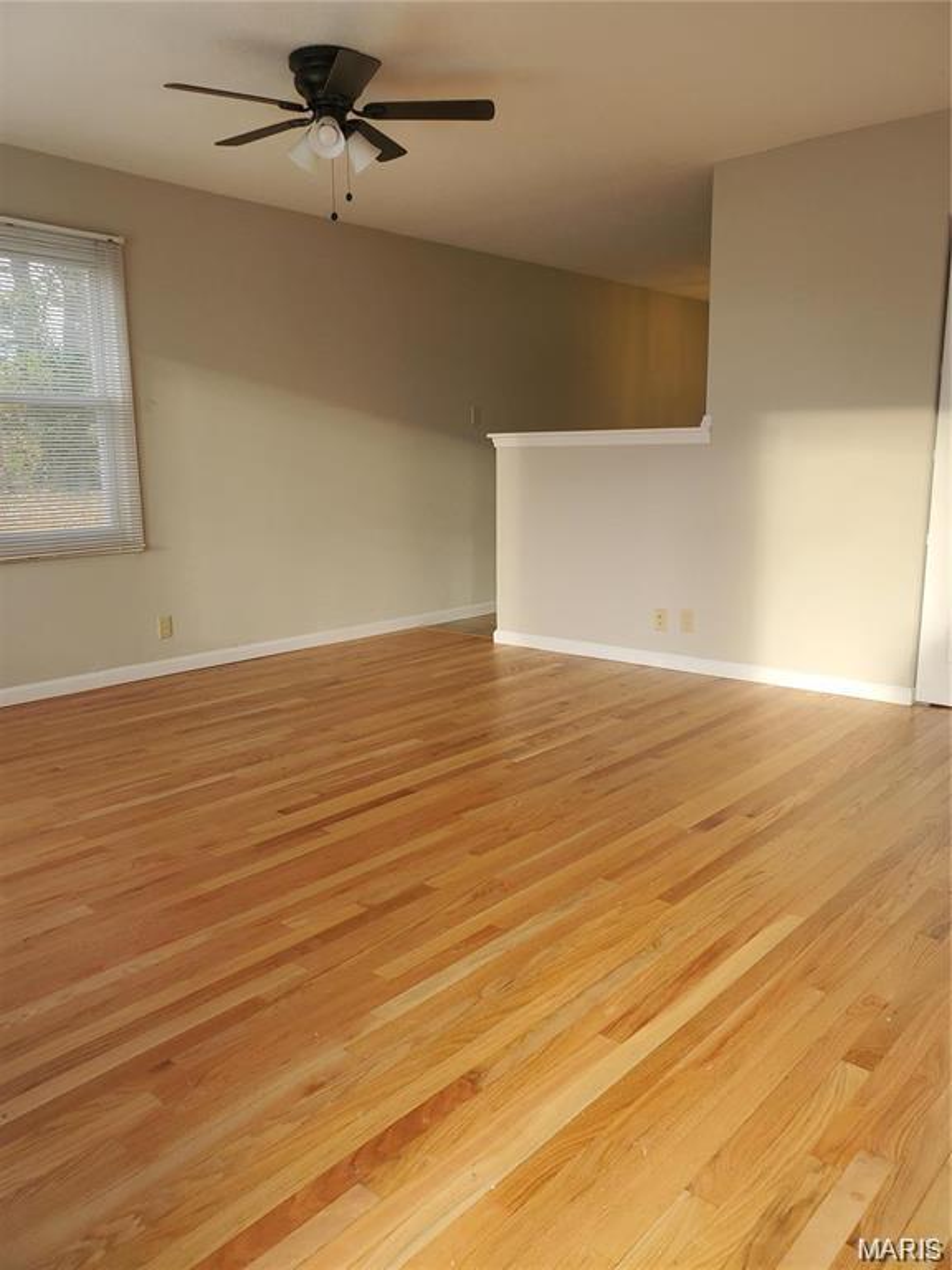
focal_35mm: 26
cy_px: 635
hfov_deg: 53.1
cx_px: 476
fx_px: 953
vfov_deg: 67.3
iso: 125
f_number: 2.4
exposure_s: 1/120
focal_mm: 4.3
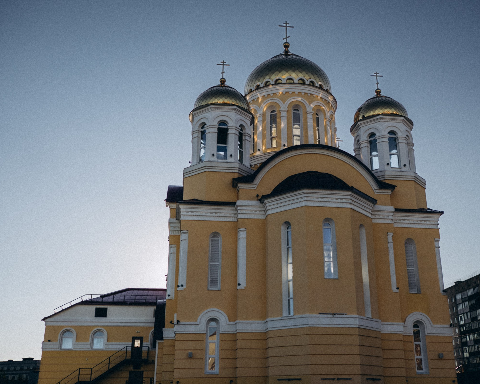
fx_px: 568
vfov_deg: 37.3
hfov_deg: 45.7
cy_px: 168
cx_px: 273
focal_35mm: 40
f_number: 2.2
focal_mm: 17
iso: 100
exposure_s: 1/3200
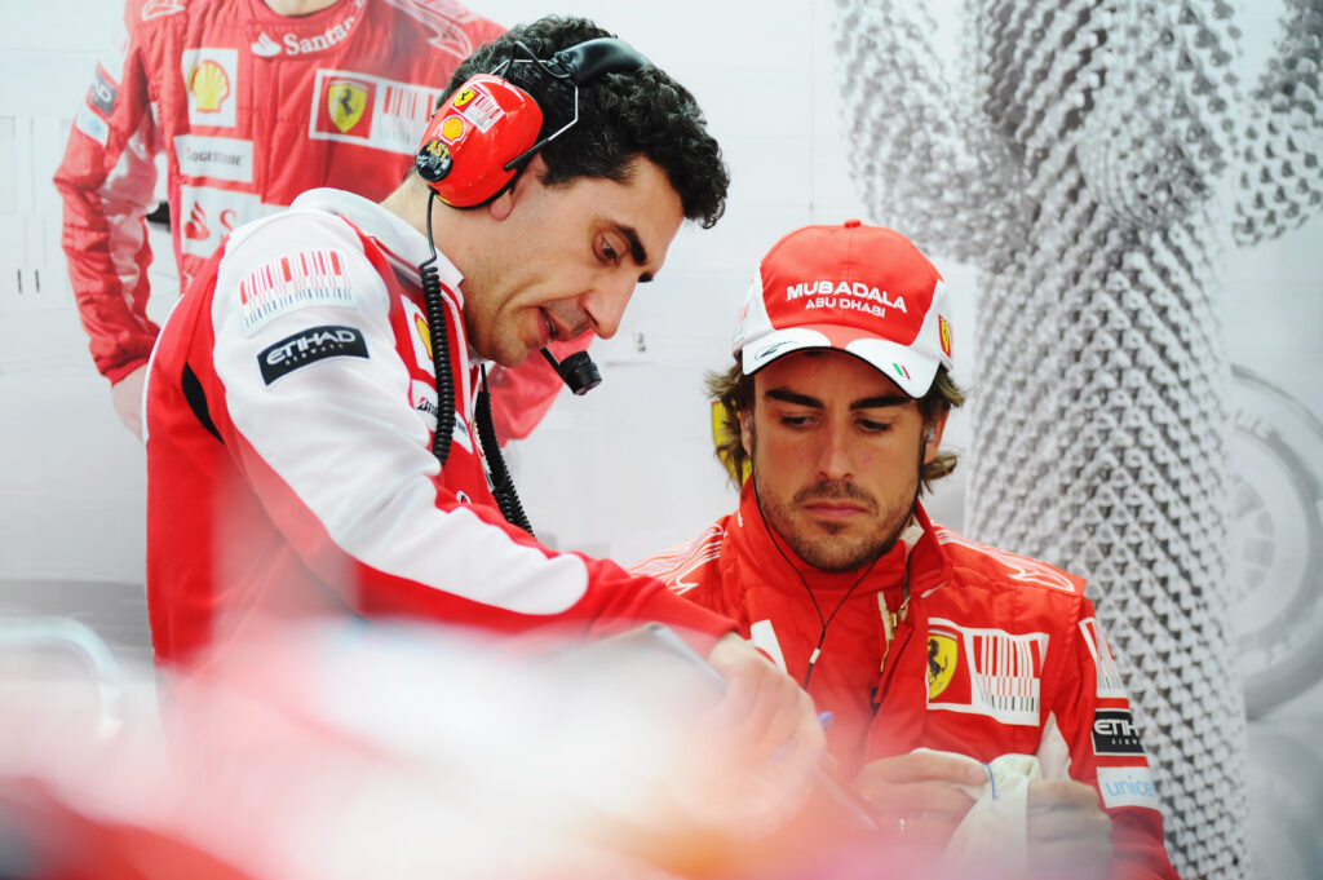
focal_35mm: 300
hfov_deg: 6.9
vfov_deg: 4.6
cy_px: 440
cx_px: 662
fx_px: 11016
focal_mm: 300
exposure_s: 1/160
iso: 500
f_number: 2.8
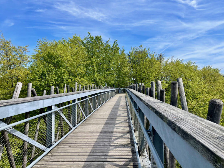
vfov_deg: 53.0
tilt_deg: +0.3
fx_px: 168
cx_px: 114
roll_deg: +1.2
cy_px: 81
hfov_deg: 67.3
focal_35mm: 26
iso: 32
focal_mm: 5.1
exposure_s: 1/2924
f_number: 1.6
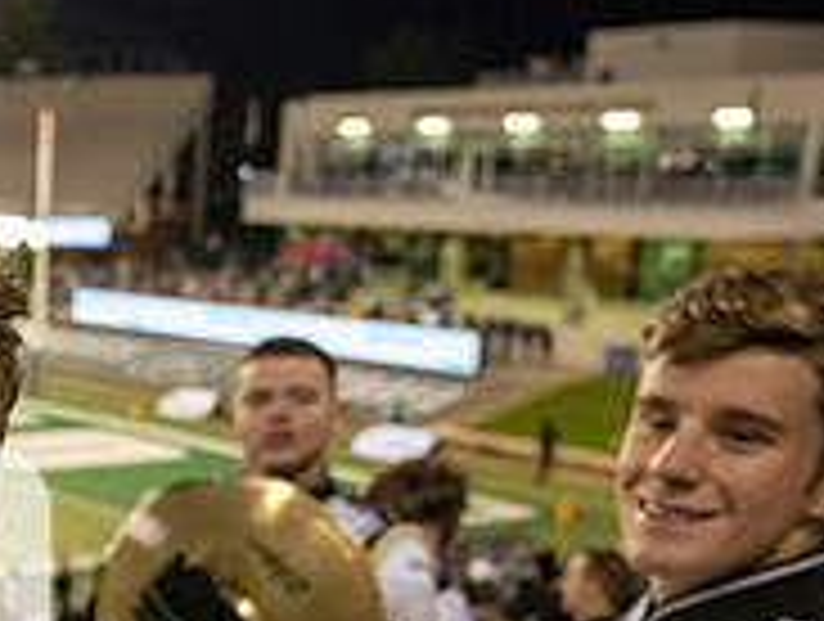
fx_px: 1741
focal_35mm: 73
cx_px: -288
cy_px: 655
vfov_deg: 19.5
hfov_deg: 23.2
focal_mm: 24
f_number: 4
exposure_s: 1/500
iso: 3200
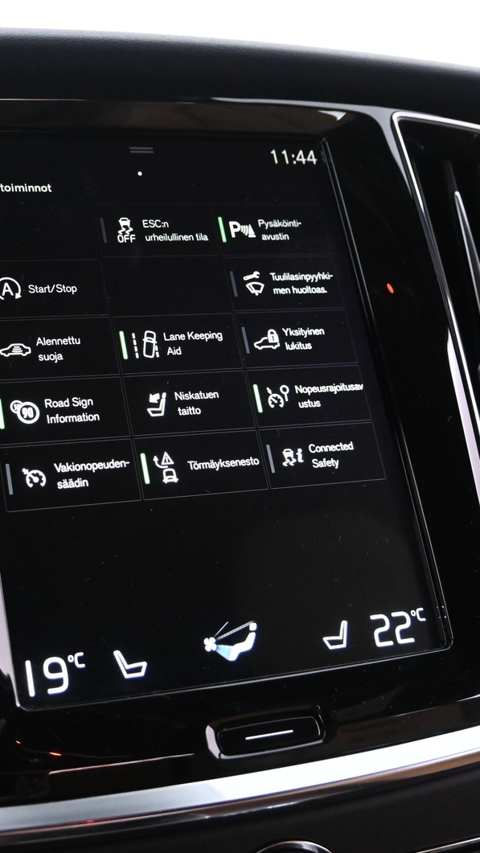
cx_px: 107
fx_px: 1086
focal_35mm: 48
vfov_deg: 42.9
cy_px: 423
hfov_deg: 24.6
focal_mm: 20
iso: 3200
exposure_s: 1/20
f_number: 3.8
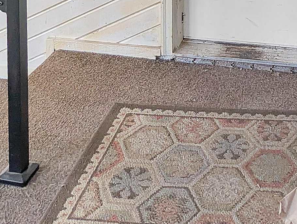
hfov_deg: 34.1
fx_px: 464
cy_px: -103
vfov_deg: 22.6
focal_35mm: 54
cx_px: 249
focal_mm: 2.35
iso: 77
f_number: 2.2
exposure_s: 1/120
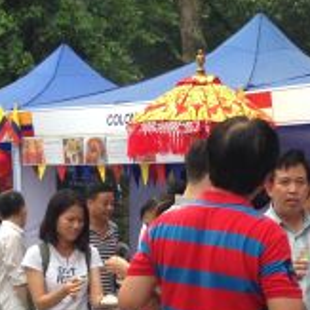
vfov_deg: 13.8
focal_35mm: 125
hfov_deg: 13.8
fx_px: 1266
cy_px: 303
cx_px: 283
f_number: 2.4
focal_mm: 4.12
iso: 50
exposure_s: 1/40
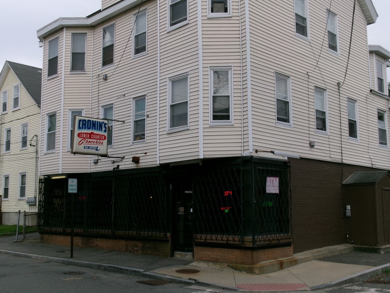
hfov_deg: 43.9
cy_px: 146
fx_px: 484
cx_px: 195
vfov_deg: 33.6
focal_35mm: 43
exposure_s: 1/60
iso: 100
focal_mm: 7.8
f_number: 12.5
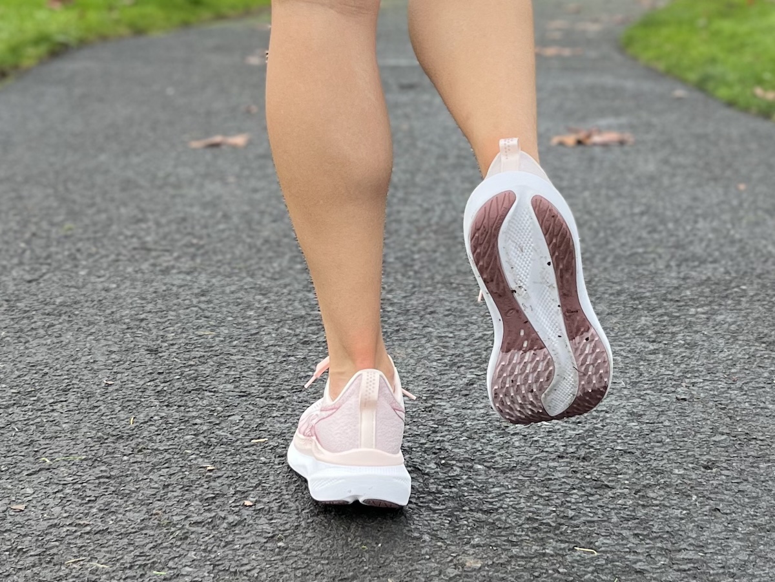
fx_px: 582
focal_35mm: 26
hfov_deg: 67.3
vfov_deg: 53.1
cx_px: 388
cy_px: 291
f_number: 1.6
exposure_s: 1/195
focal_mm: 5.1
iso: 40
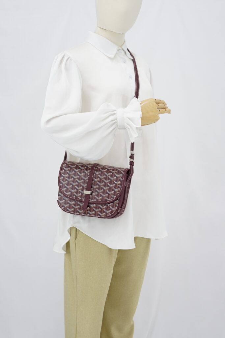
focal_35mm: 50
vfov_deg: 39.6
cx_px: 112
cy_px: 169
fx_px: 469
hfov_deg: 27.0
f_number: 6.3
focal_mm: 50
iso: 640
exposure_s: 1/10
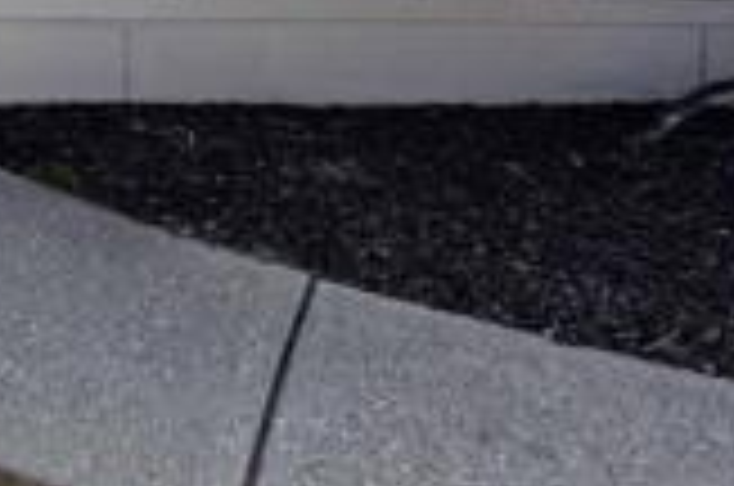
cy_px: -338
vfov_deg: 18.2
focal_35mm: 62
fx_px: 1262
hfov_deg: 26.7
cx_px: -252
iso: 320
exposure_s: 1/2000
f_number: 6.3
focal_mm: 14
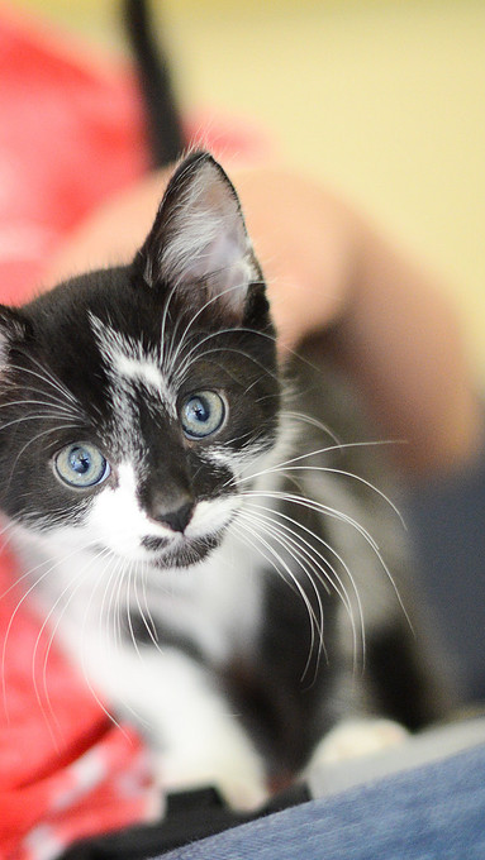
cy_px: 507
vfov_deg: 21.8
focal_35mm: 98
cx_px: 174
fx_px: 2238
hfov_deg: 12.4
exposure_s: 1/125
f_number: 1.4
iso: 2000
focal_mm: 50
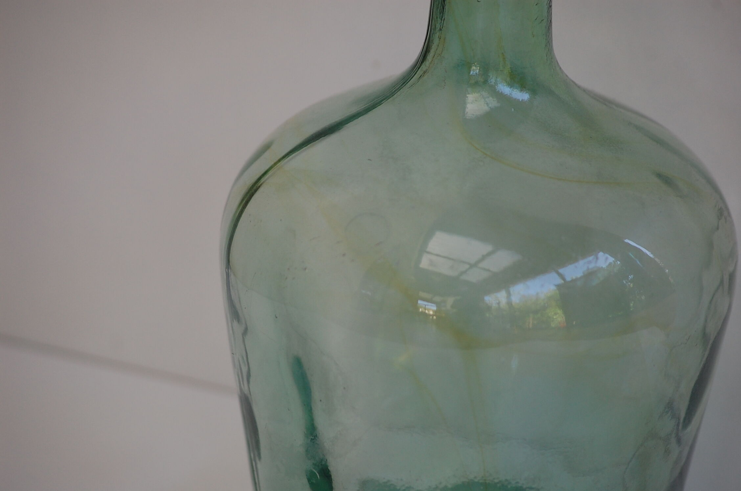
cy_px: 246
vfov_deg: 6.8
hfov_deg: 10.2
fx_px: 4161
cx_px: 370
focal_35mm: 202
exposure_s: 1/200
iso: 400
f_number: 4.5
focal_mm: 135
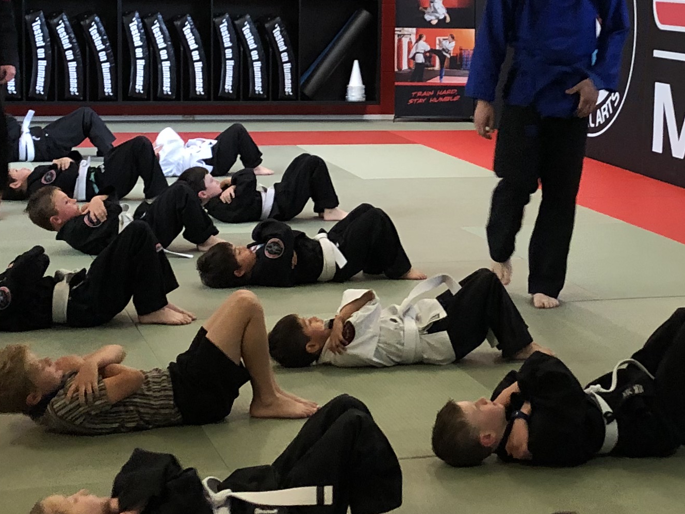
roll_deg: -0.3
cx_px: 505
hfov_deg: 22.8
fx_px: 1682
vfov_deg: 17.3
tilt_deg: -7.0
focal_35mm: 85
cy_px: 186
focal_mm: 3.99
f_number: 1.8
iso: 80
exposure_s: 1/17
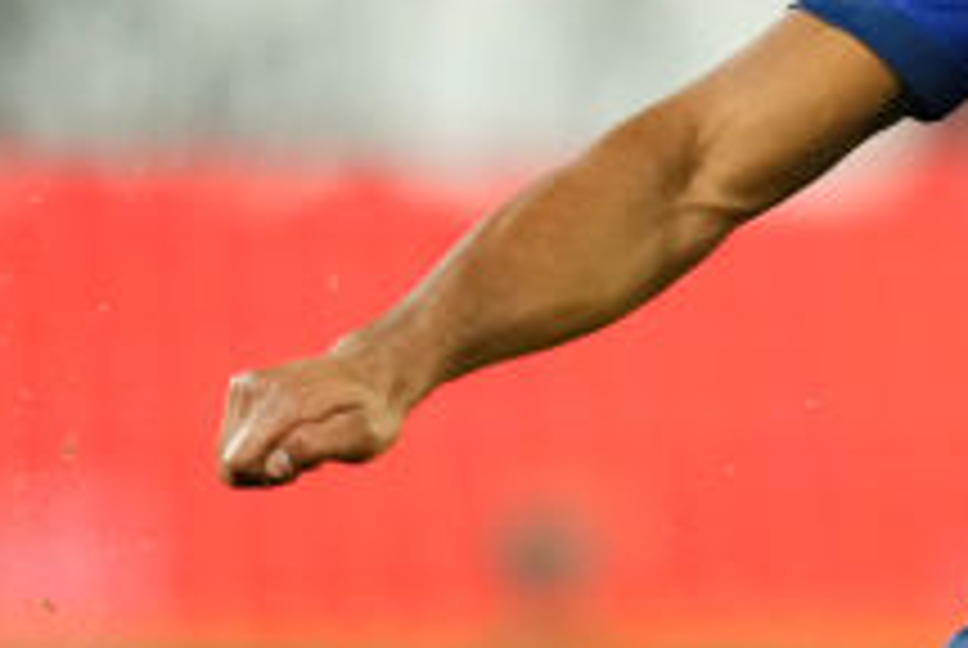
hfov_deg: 1.1
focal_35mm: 1903
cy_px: 299
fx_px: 51239
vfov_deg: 0.7
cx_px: 1634
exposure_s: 1/1600
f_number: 2.8
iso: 3200
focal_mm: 400
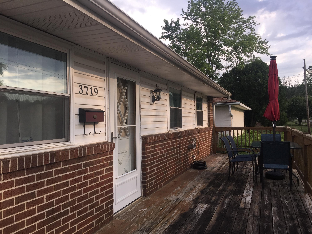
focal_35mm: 29
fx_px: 261
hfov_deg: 61.7
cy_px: 117
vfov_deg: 48.2
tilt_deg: +0.2
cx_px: 156
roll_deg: +0.5
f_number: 2.2
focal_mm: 4.15
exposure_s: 1/842
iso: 40
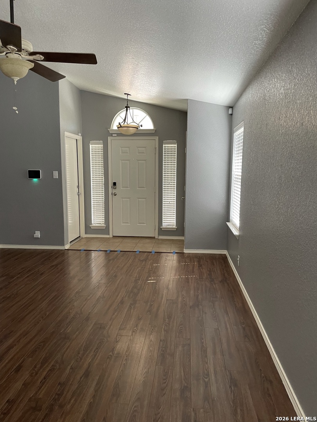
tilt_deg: -6.8
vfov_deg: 67.3
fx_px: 317
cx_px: 158
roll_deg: +0.5
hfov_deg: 53.1
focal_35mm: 26
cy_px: 211
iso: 125
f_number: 1.6
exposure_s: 1/70
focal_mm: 4.2
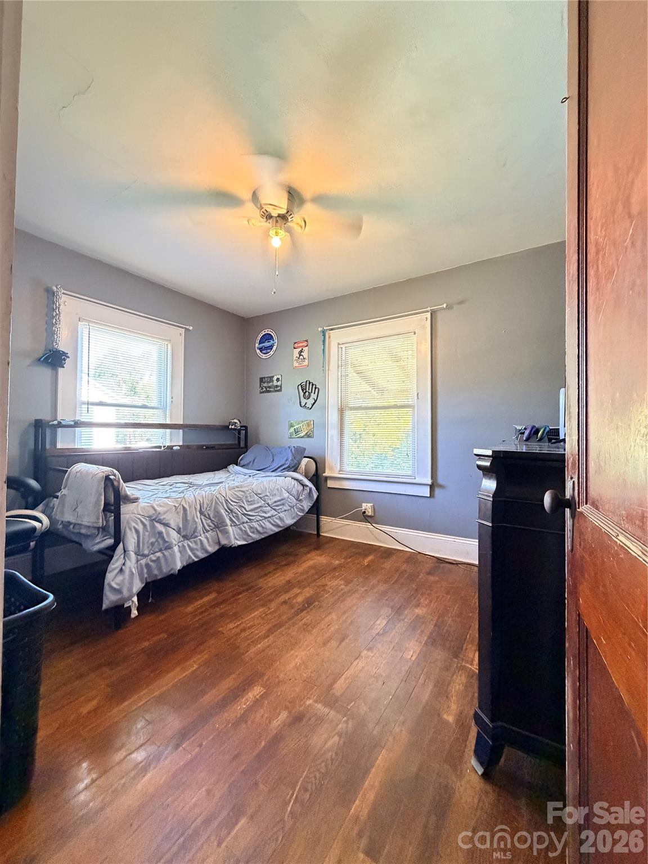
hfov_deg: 85.7
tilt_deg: +1.1
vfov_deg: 102.1
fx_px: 349
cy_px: 432
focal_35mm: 14
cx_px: 324
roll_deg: -0.4
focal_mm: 2.22
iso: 800
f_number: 2.2
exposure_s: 1/60
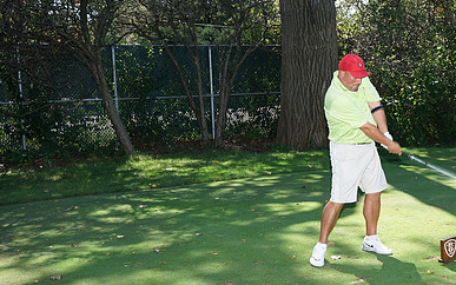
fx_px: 646
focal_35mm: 52
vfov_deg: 24.9
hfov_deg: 38.1
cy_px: 156
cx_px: 331
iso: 200
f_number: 7.1
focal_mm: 34
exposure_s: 1/200
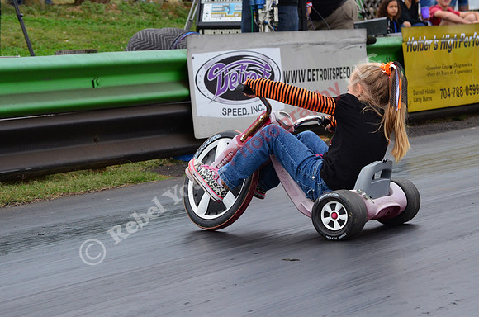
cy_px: 158
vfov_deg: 9.9
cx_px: 240
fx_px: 1832
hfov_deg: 14.9
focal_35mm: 138
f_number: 8
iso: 1000
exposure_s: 1/1000
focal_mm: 92
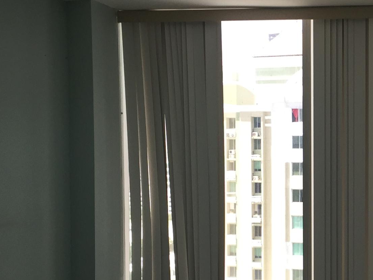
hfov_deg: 23.5
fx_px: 851
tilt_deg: -2.5
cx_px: 388
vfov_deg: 18.6
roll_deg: +0.2
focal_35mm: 79
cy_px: 202
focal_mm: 4.15
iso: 50
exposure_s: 1/120
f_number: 2.2
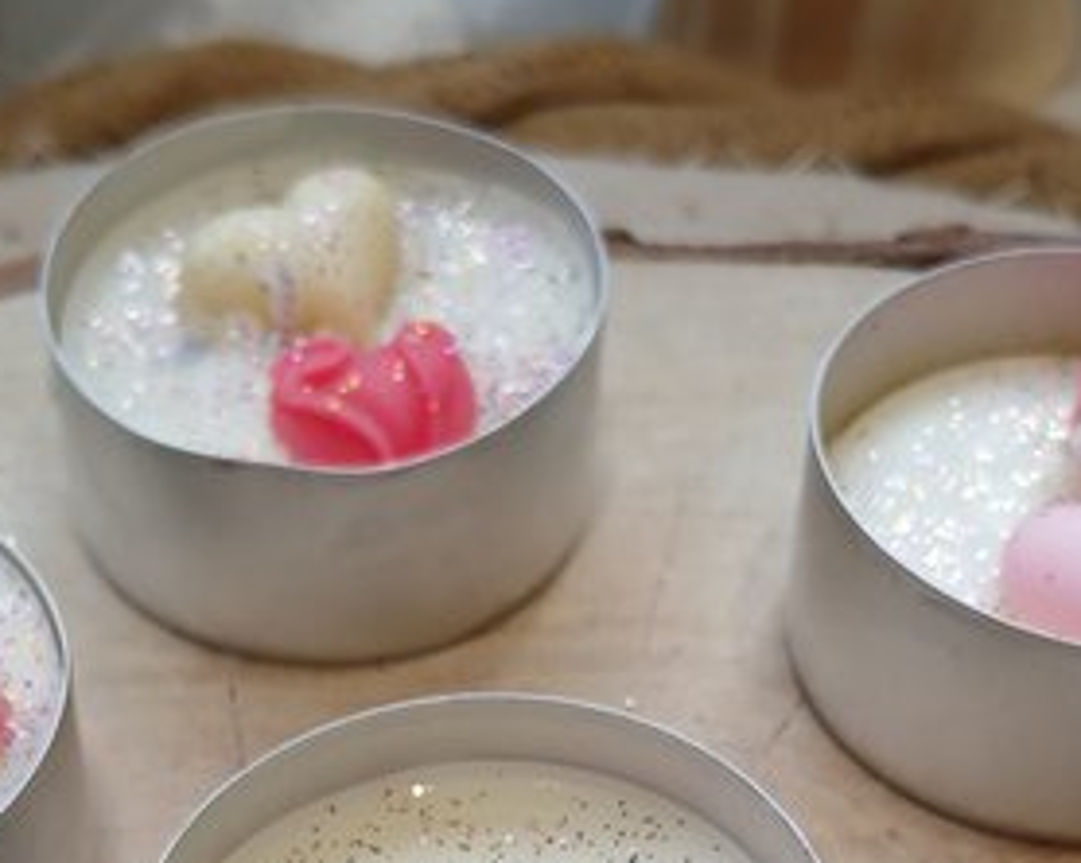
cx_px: 455
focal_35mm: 73
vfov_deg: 19.8
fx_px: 2334
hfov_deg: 26.0
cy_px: 1015
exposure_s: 1/50
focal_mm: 3.98
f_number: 1.8
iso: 40
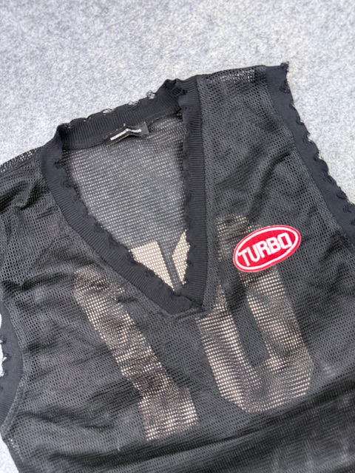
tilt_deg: -59.0
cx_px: 178
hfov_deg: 56.8
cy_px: 236
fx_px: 328
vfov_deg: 71.6
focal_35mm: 24
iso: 200
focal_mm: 6.76
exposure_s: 1/100
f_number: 1.78
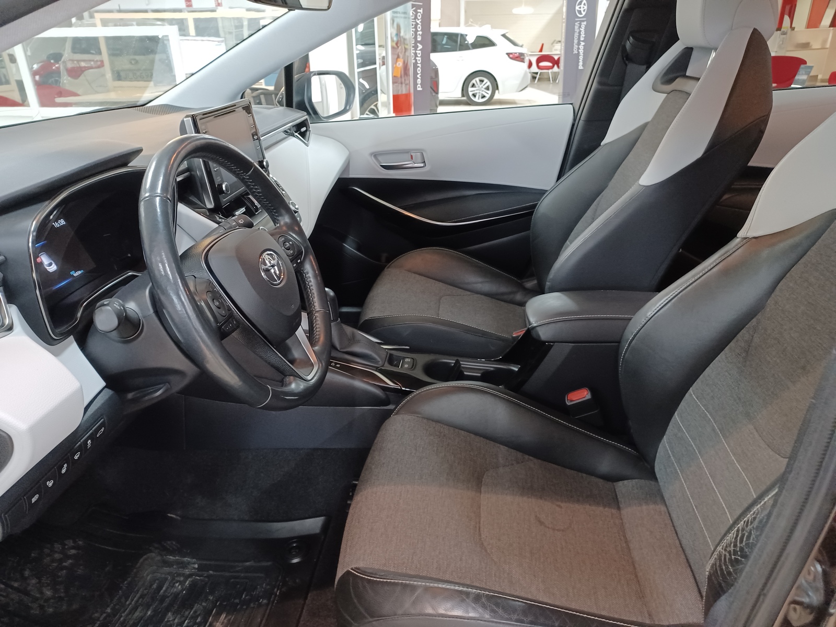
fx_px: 604
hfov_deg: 69.4
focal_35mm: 25
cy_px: 314
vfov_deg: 54.9
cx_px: 418
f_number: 1.8
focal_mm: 4.6
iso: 800
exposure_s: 1/25
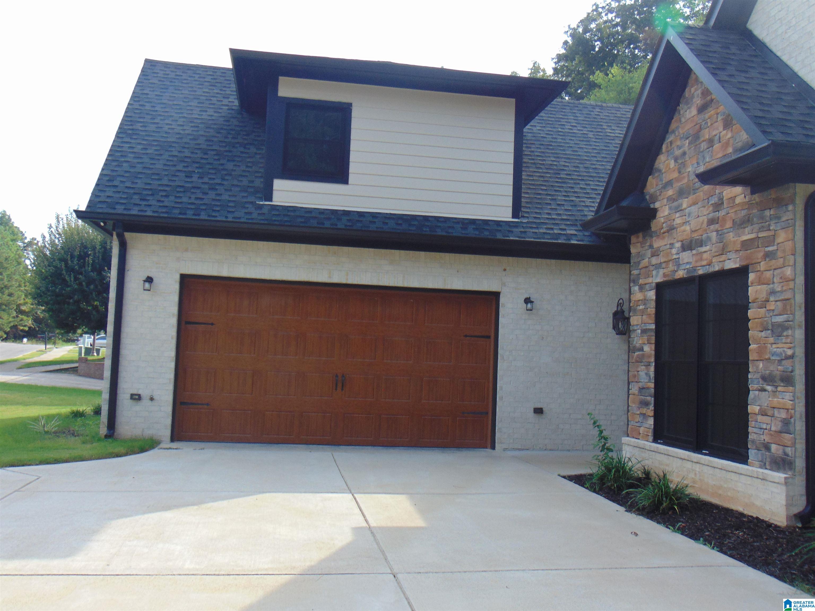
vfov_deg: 42.9
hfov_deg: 55.4
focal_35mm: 33
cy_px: 306
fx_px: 777
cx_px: 408
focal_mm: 5.8
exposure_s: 1/320
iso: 80
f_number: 3.2
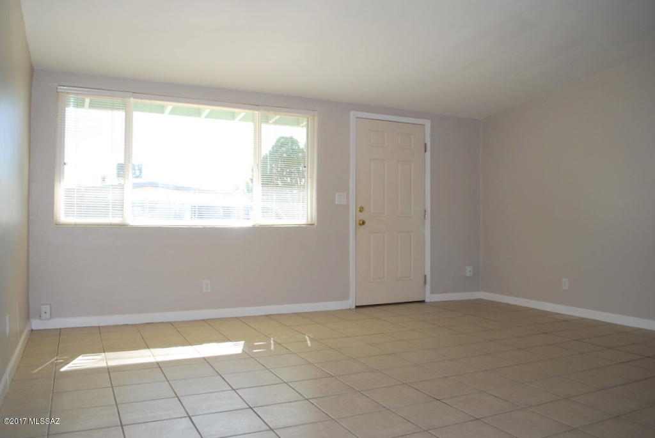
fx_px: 492
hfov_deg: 67.3
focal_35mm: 27
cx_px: 328
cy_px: 219
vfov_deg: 48.0
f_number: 3.5
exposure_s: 1/125
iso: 200
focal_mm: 18
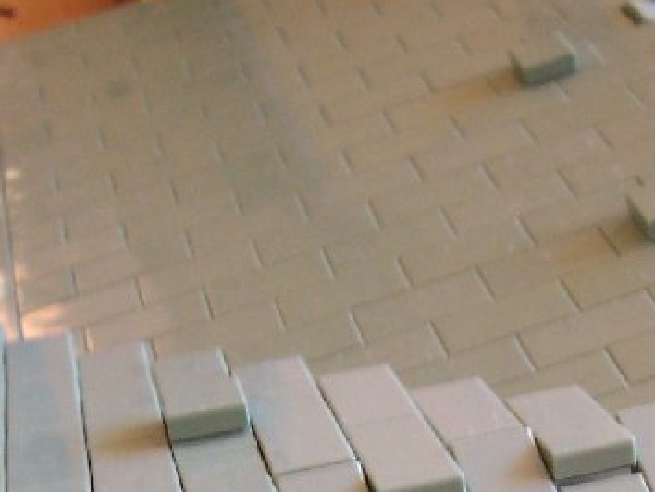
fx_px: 1609
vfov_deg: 16.9
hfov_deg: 22.6
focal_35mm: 85
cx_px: 552
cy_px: 529
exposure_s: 1/10
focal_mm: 5.6
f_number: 2.8
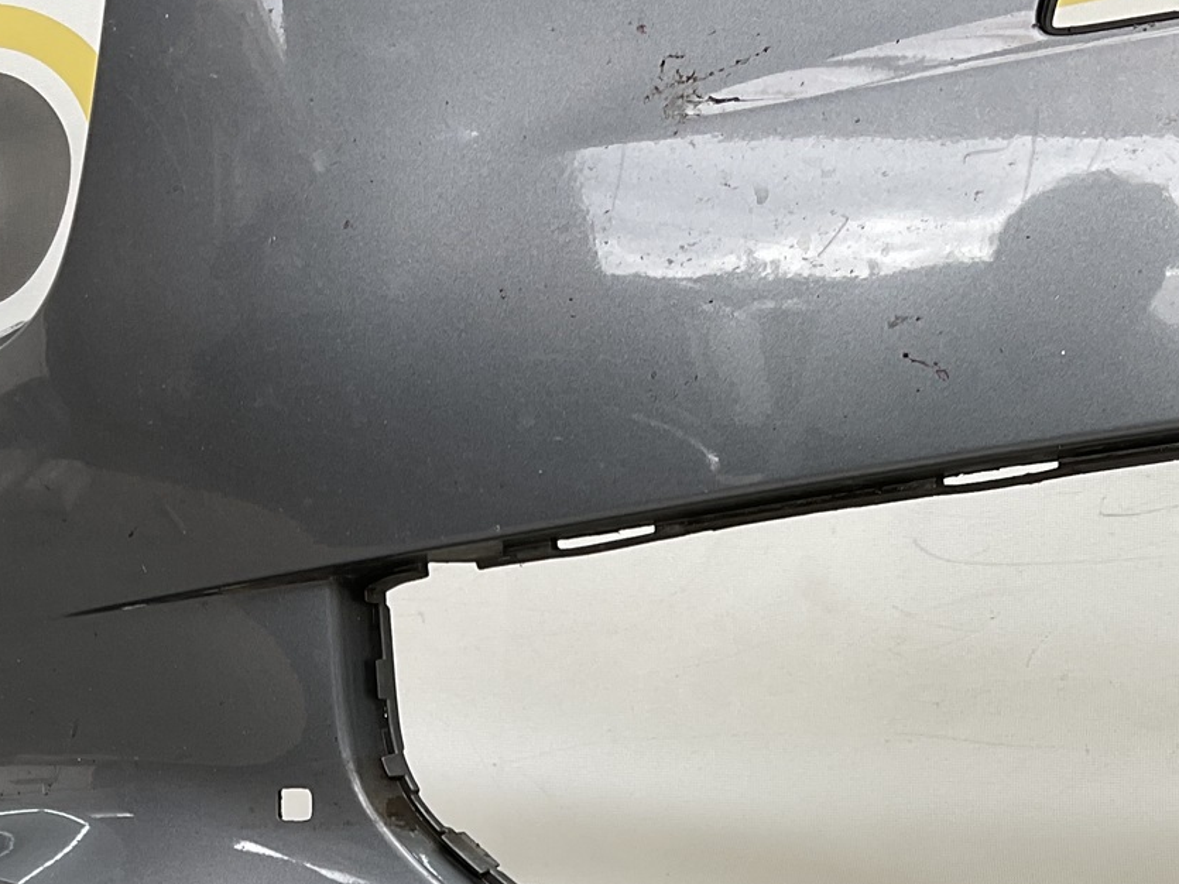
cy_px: 1001
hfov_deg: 27.7
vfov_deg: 20.0
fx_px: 2384
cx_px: 477
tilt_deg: -5.7
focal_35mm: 70
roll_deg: +1.2
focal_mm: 3
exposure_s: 1/100
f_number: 1.8
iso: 16
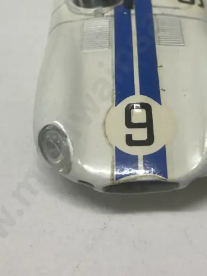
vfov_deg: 30.3
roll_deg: -1.1
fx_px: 494
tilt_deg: -34.1
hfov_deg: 23.6
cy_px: 48
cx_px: 134
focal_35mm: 62
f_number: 1.8
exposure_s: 1/100
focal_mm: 3.99
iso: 64
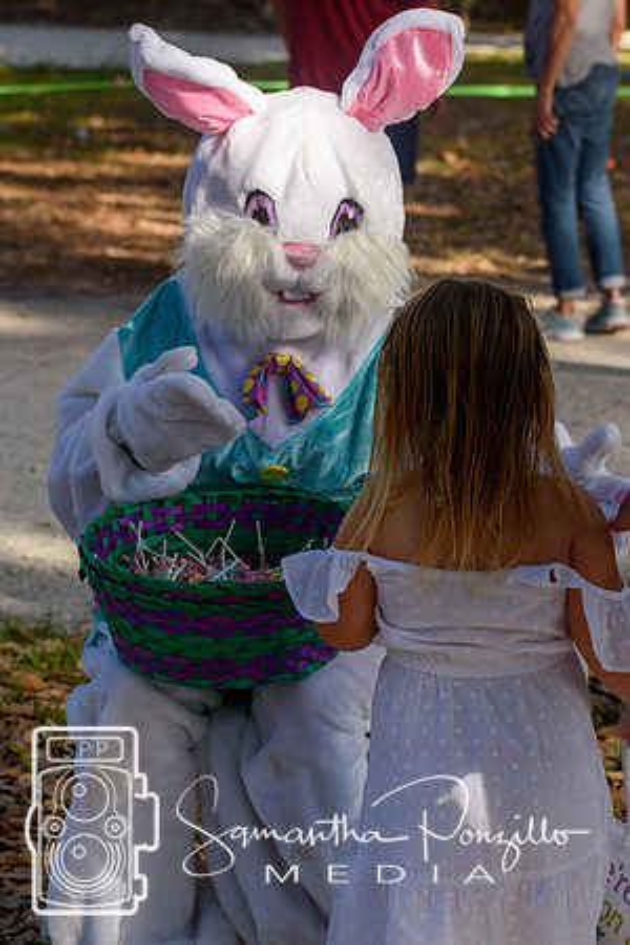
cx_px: 315
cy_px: 472
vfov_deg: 19.5
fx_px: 2756
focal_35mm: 105
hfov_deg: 13.0
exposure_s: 1/500
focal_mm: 70
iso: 250
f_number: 5.6
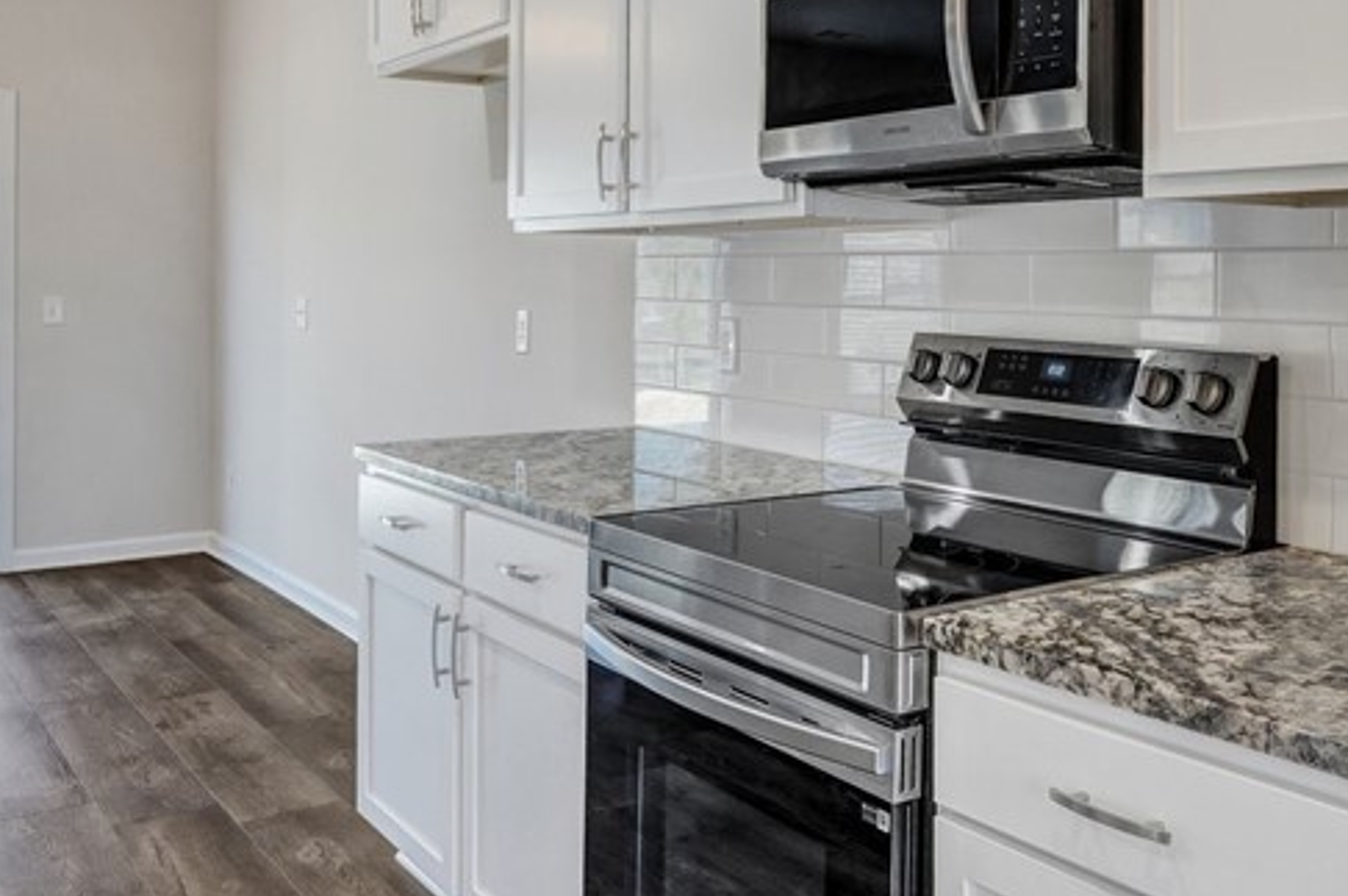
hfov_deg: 48.4
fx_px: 1421
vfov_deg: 34.3
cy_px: 237
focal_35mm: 38
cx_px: 1040
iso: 100
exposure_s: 1/3.33
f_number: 10
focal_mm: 17
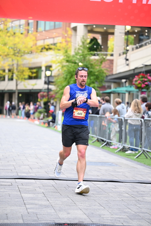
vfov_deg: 21.9
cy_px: 113
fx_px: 585
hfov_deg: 14.7
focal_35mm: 93
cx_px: 76
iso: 1250
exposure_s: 1/1600
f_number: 2.8
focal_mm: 93
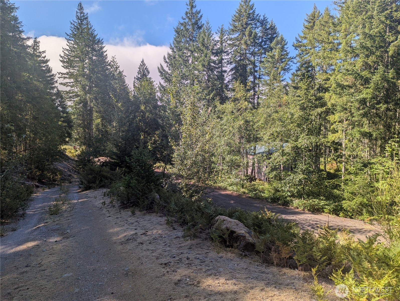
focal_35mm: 24
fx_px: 278
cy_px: 150
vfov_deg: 56.9
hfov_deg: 71.5
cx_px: 200
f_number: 1.85
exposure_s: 1/1572
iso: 34
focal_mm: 6.81
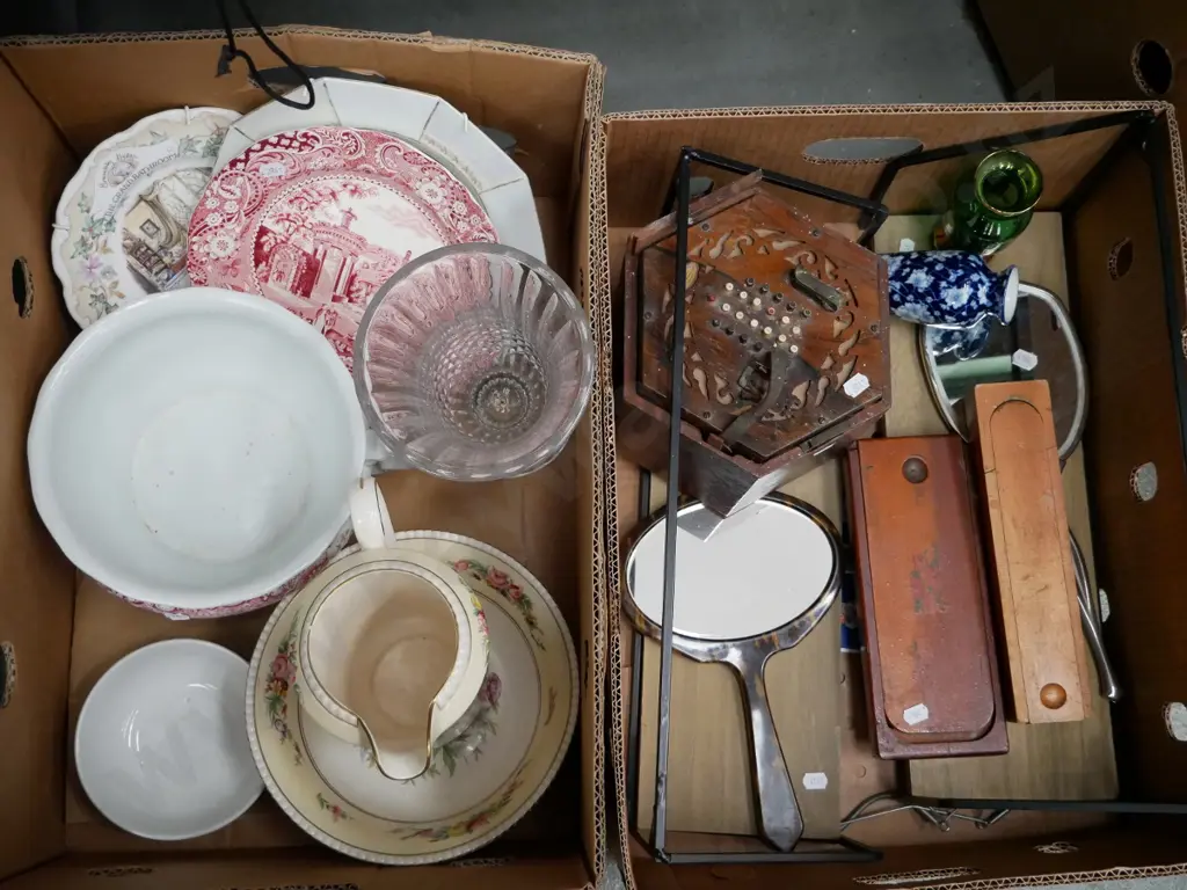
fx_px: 1234
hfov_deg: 51.4
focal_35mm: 36
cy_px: 445
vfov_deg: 39.7
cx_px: 594
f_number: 3.9
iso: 2500
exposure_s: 1/60
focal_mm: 18
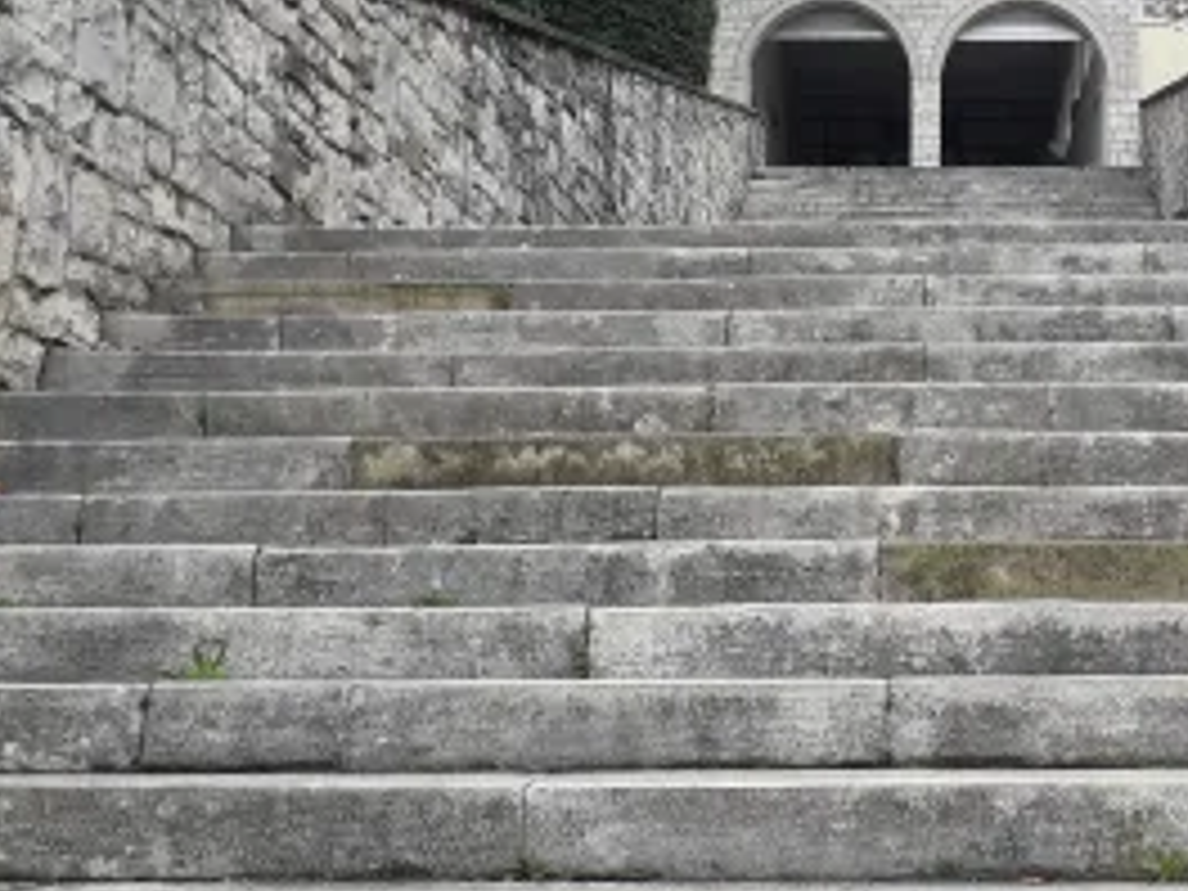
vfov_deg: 28.9
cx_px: 873
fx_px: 1682
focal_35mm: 49
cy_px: 158
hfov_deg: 38.0
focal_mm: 3.6
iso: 40
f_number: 1.9
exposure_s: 1/372
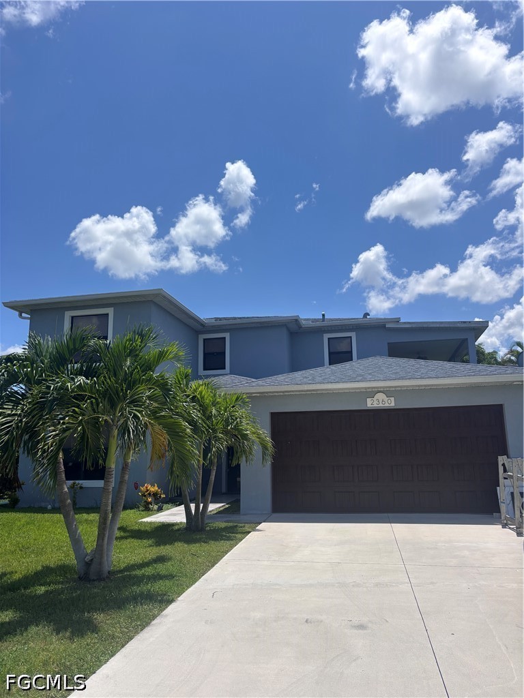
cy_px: 349
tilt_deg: +11.6
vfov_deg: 67.3
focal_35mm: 26
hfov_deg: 53.1
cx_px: 262
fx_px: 525
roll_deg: +1.5
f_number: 1.6
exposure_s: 1/6329
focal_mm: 5.96
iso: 50
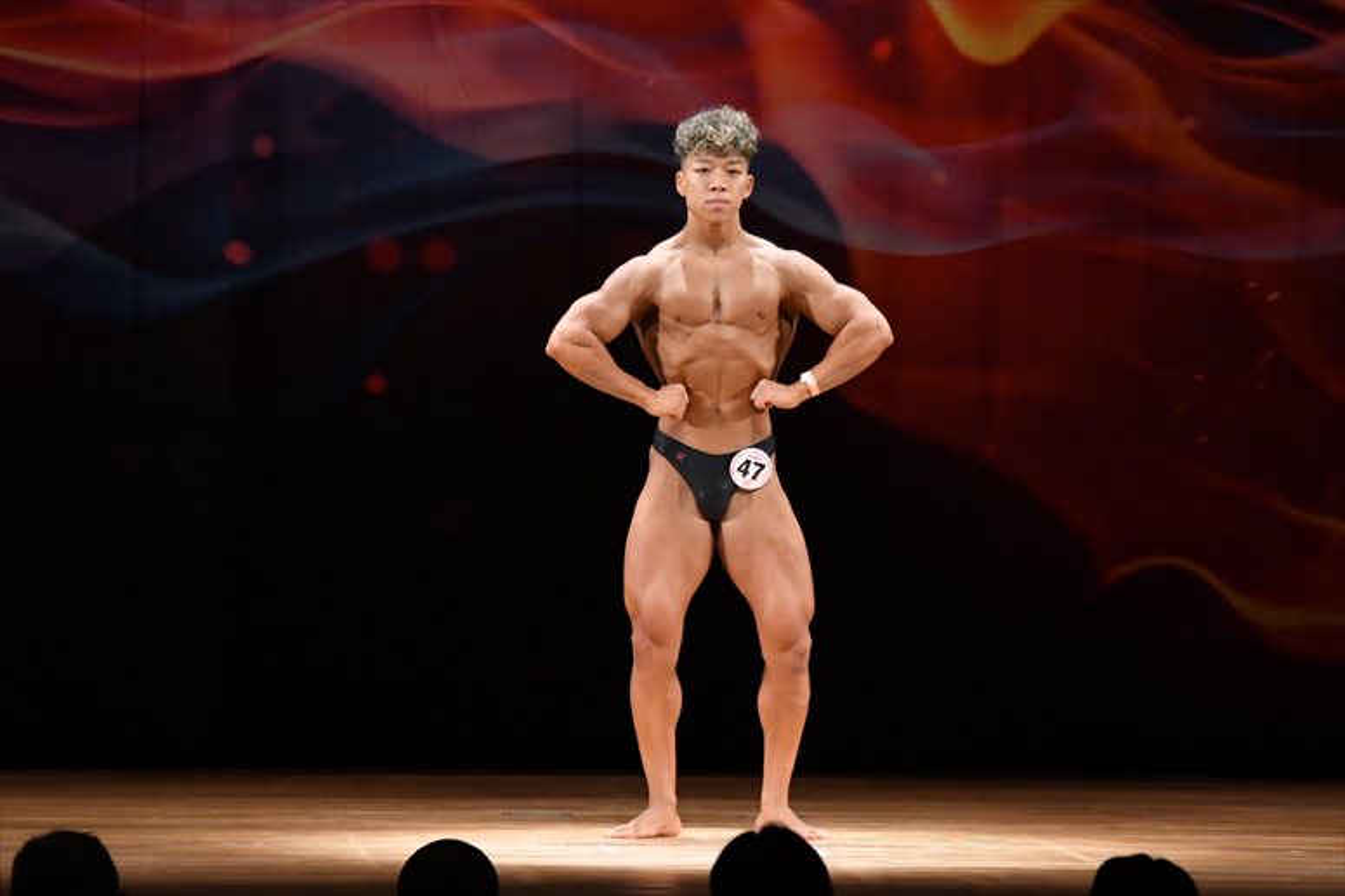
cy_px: 448
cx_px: 672
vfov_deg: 6.1
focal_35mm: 225
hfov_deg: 9.2
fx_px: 8402
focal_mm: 150
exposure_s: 1/400
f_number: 5.6
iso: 4000
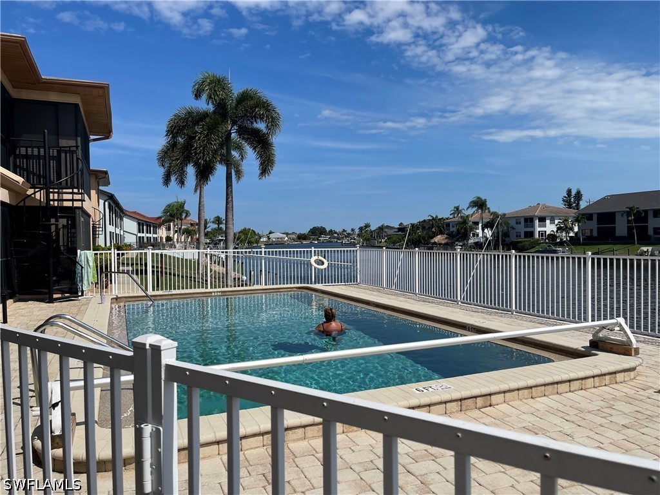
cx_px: 330
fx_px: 477
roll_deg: +0.3
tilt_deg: -1.1
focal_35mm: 25
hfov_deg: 69.4
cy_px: 248
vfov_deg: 54.9
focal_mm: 5.1
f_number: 1.6
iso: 32
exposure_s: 1/7937
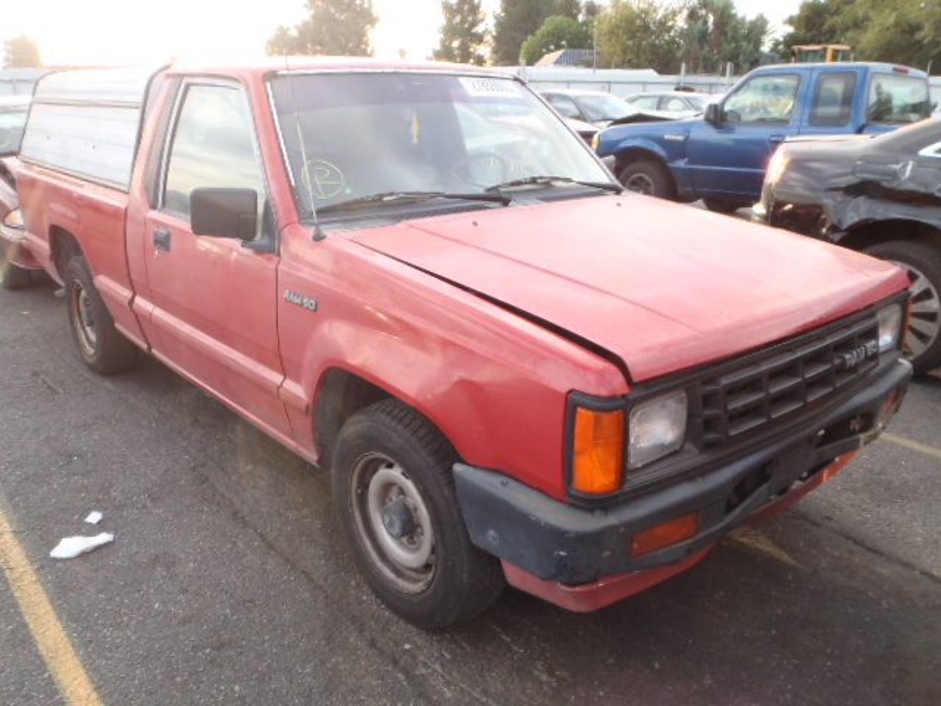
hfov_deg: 63.4
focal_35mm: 28
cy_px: 353
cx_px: 470
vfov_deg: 49.7
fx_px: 761
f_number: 3.5
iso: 80
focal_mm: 5
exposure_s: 1/60
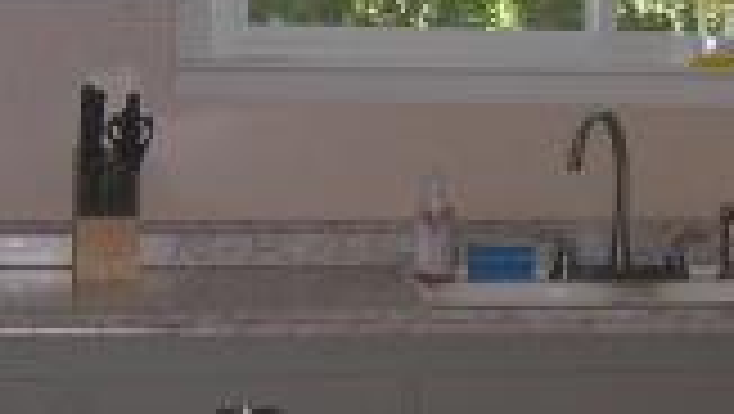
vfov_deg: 9.2
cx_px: 477
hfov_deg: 16.2
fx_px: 2571
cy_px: 292
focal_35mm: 132
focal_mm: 5.7
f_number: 2.9
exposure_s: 1/60.1
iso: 63
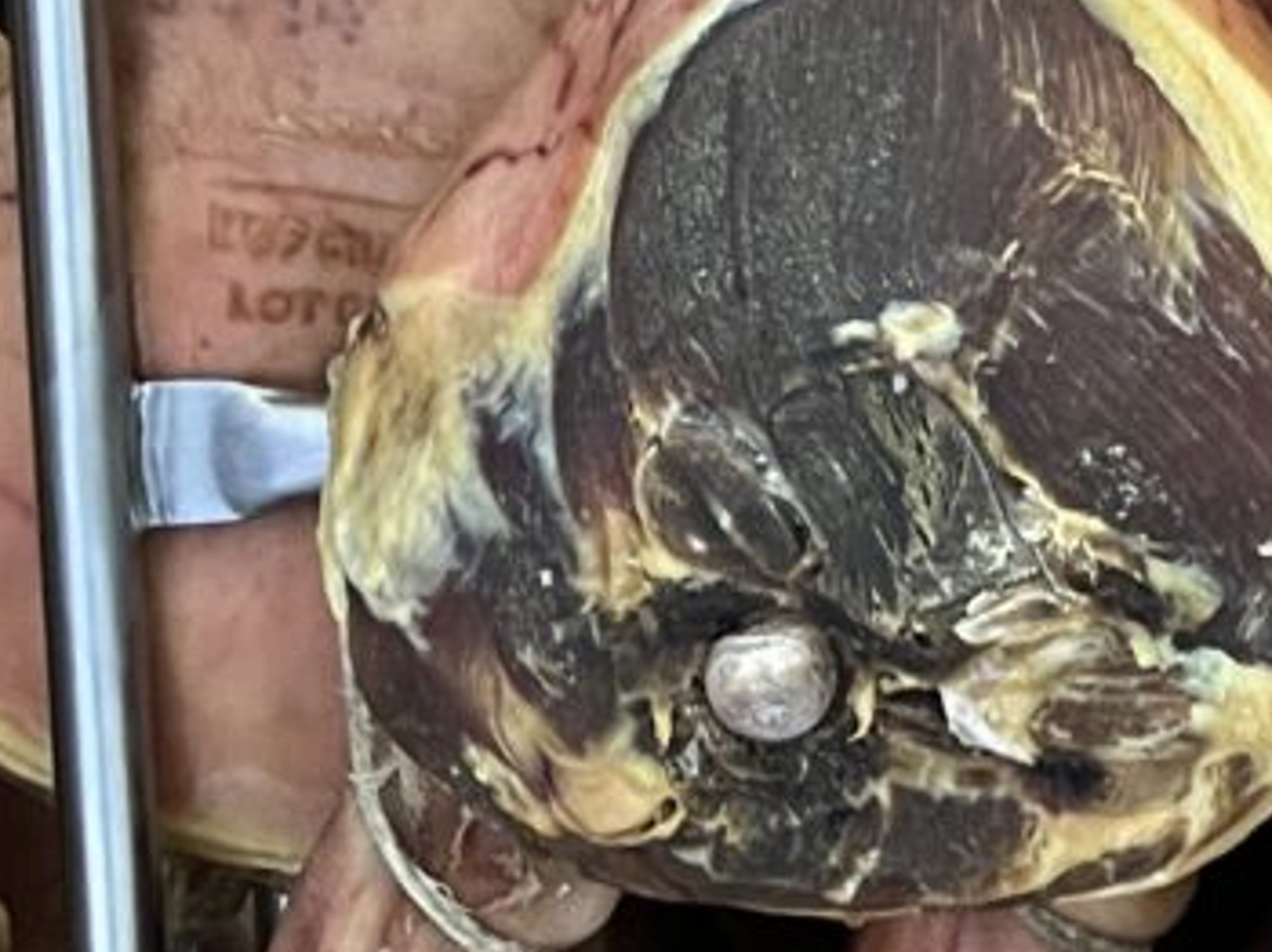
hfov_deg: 20.6
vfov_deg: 16.5
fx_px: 3195
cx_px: 1632
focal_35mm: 87
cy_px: -51
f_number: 1.6
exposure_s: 1/33
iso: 640
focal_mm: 5.1
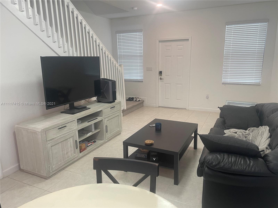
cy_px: 104
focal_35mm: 26
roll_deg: +1.4
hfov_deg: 67.3
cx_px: 139
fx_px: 209
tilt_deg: -13.2
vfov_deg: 53.1
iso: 100
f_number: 1.6
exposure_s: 1/60
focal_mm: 4.2
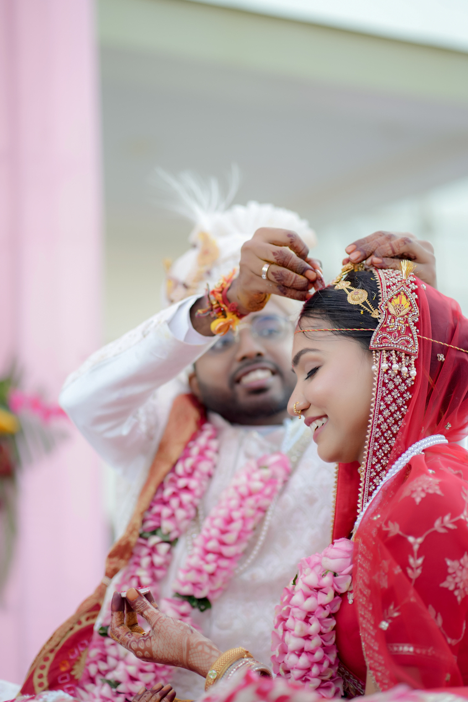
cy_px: 359
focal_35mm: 88
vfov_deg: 23.1
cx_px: 226
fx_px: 1716
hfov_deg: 15.5
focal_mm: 85
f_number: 2.2
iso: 250
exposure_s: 1/640
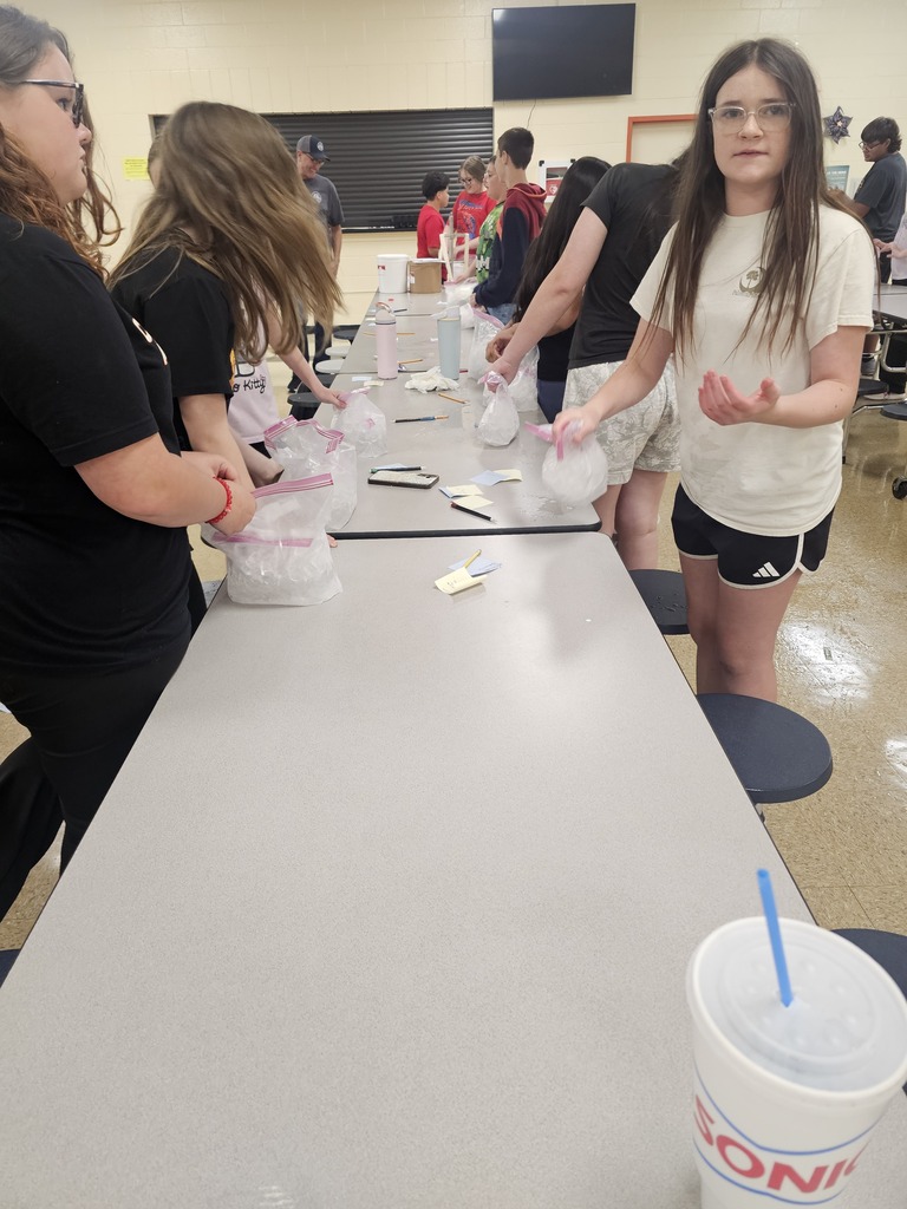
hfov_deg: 58.9
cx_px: 454
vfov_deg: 73.9
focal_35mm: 23
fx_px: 804
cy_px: 604
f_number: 1.7
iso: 320
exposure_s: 1/120
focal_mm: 6.3
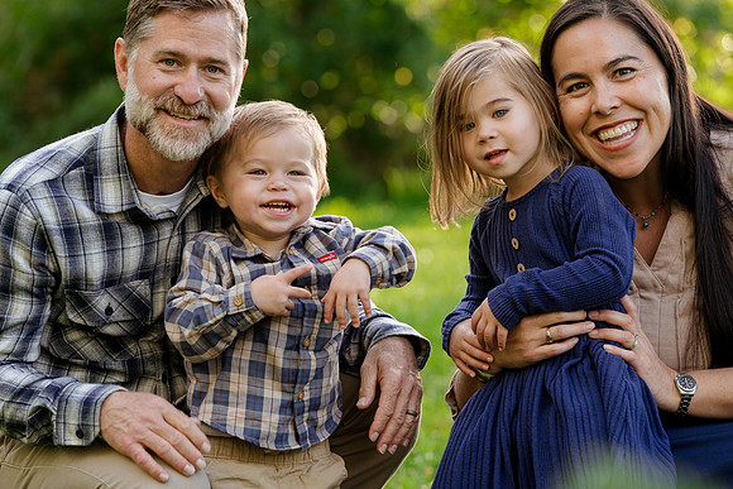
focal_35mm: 167
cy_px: 244
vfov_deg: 8.2
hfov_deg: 12.3
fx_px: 3401
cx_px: 366
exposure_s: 1/200
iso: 640
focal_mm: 167
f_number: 5.6
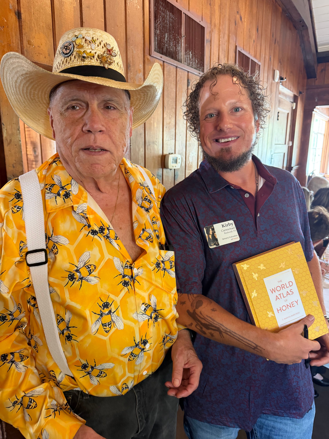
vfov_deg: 71.6
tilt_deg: -13.5
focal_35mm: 24
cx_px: 164
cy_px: 220
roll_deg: +0.1
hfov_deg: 56.8
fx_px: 304
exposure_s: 1/60
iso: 640
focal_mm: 6.76
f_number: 1.78
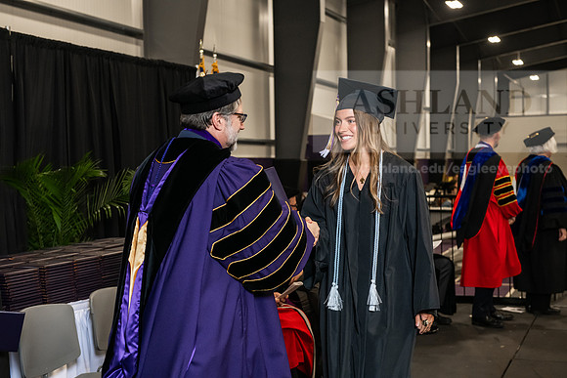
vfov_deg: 22.6
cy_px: 189
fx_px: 945
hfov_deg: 33.4
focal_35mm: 60
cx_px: 284
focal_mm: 60
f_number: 5
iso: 2500
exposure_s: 1/200
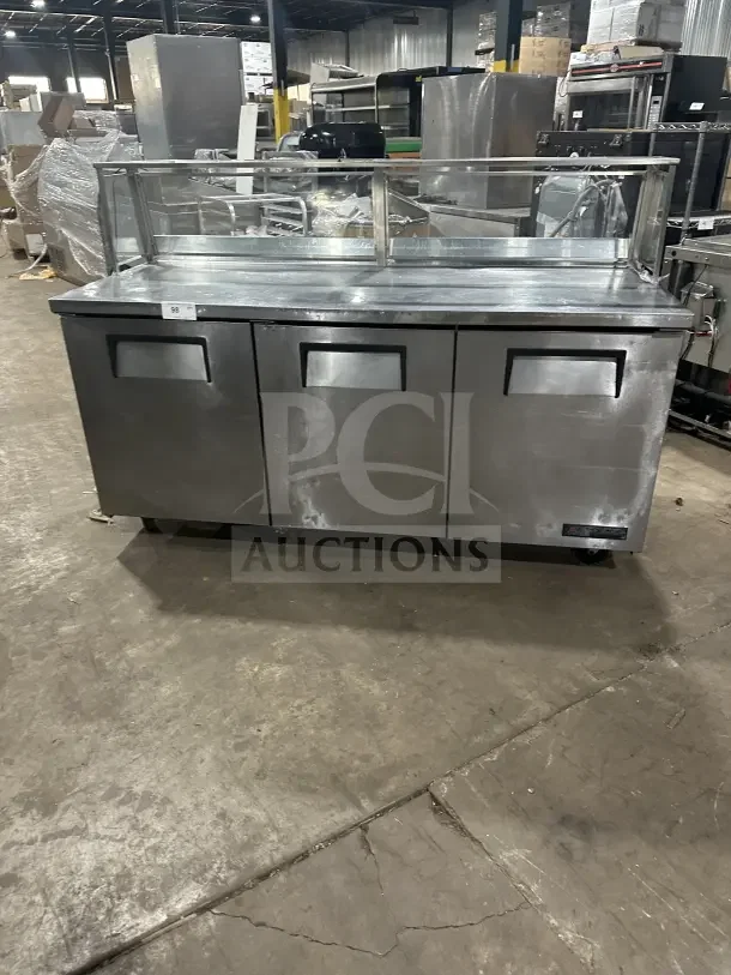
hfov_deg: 56.8
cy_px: 488
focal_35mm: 24
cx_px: 366
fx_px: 676
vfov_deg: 71.6
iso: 250
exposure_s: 1/60
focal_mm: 6.86
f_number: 1.78
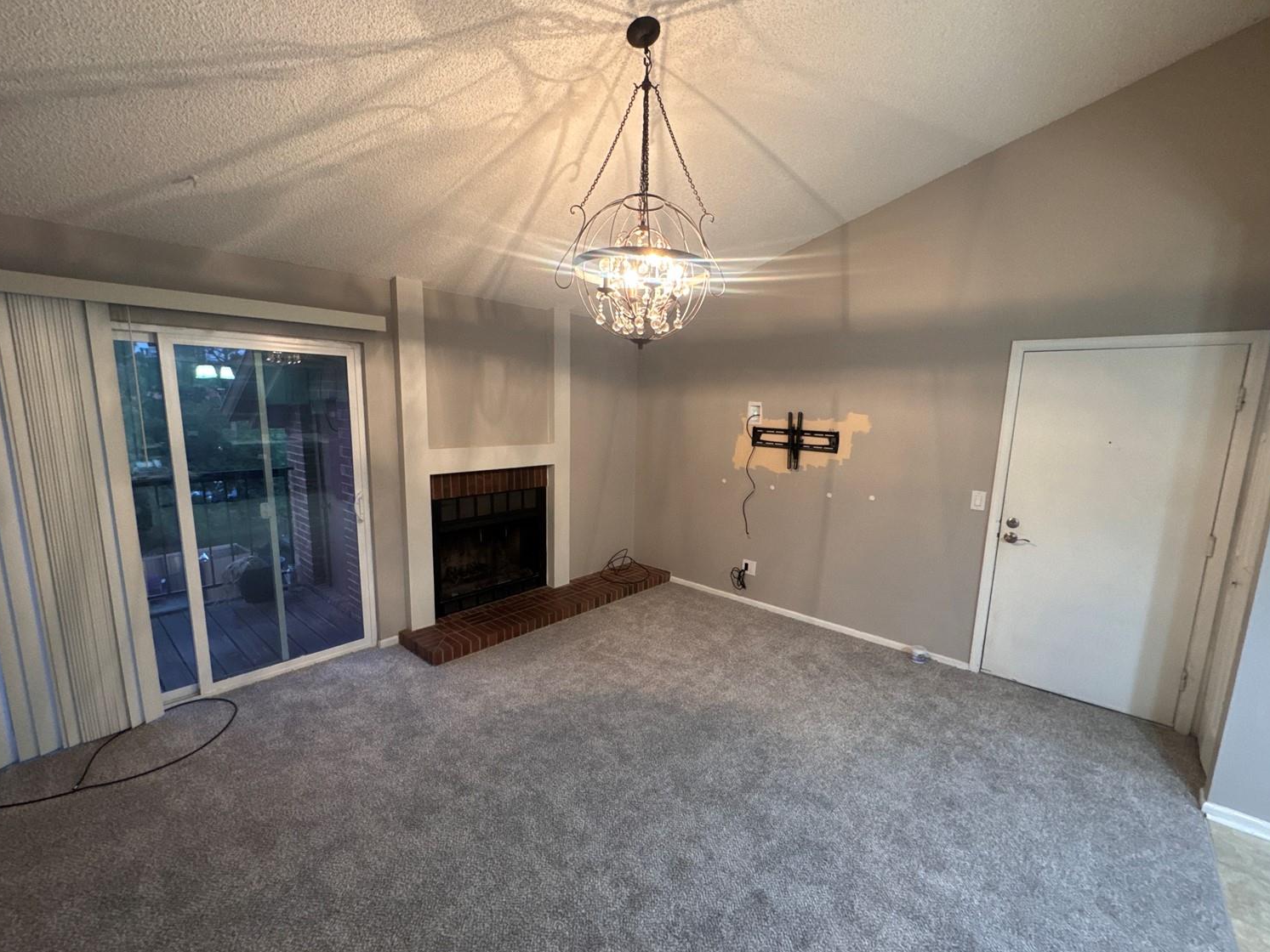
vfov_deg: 81.7
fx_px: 550
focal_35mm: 15
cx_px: 642
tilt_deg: -10.0
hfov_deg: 98.2
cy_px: 496
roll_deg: -1.5
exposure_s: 1/60
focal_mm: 2.22
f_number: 2.2
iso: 500
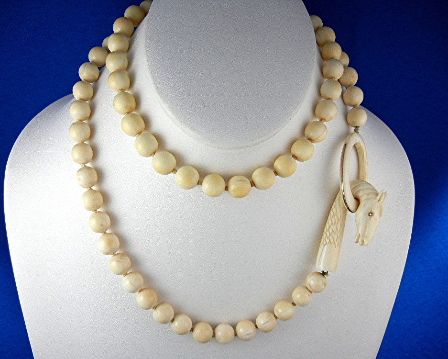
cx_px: 219
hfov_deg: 55.6
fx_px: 424
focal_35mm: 32
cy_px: 183
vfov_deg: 45.8
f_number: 3.5
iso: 160
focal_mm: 5.4
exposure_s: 1/113
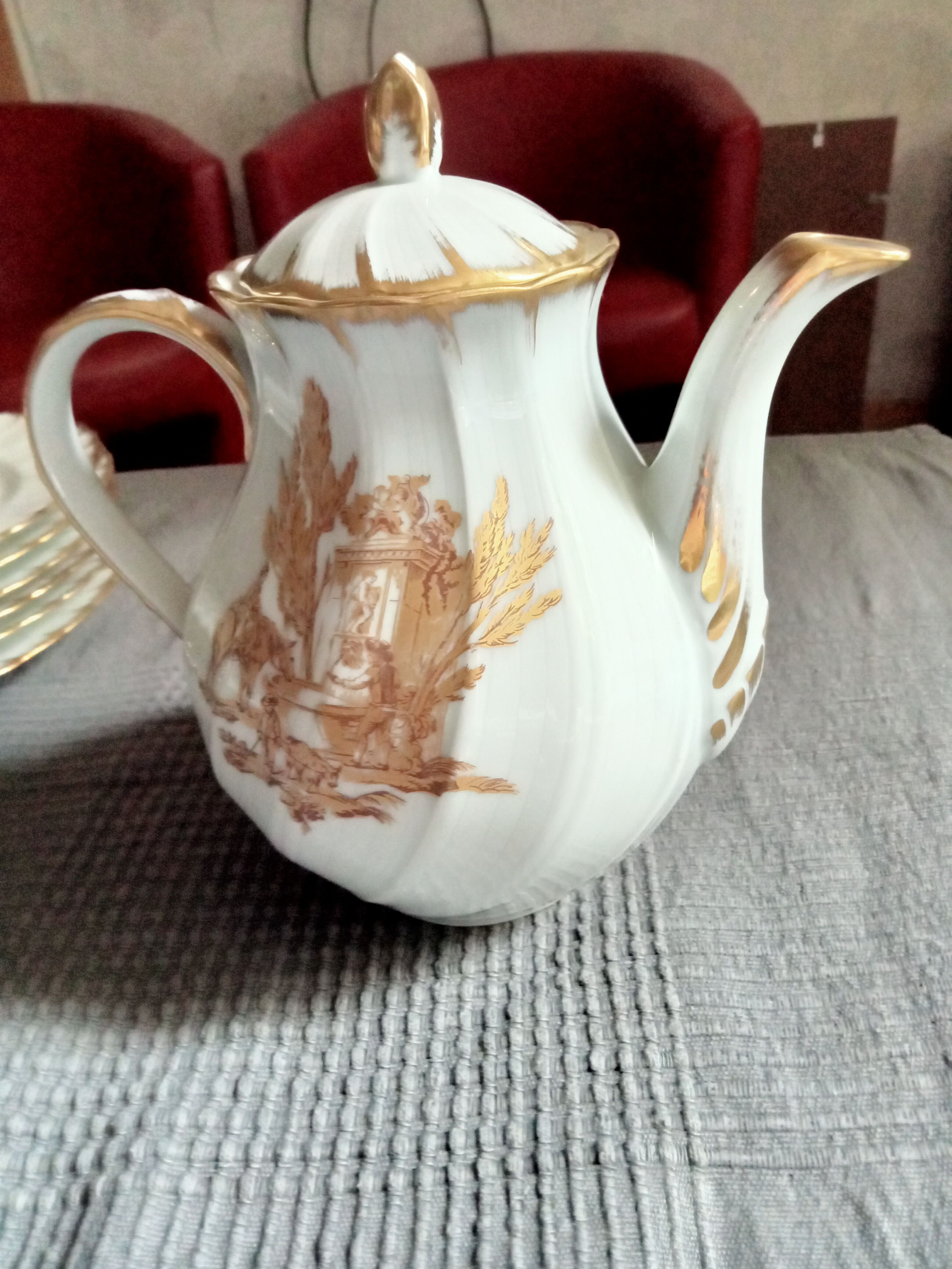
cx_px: 476
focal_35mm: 28
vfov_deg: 63.4
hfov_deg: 49.7
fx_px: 1027
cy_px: 634
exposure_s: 1/25
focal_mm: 3.46
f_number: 2.2
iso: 1362
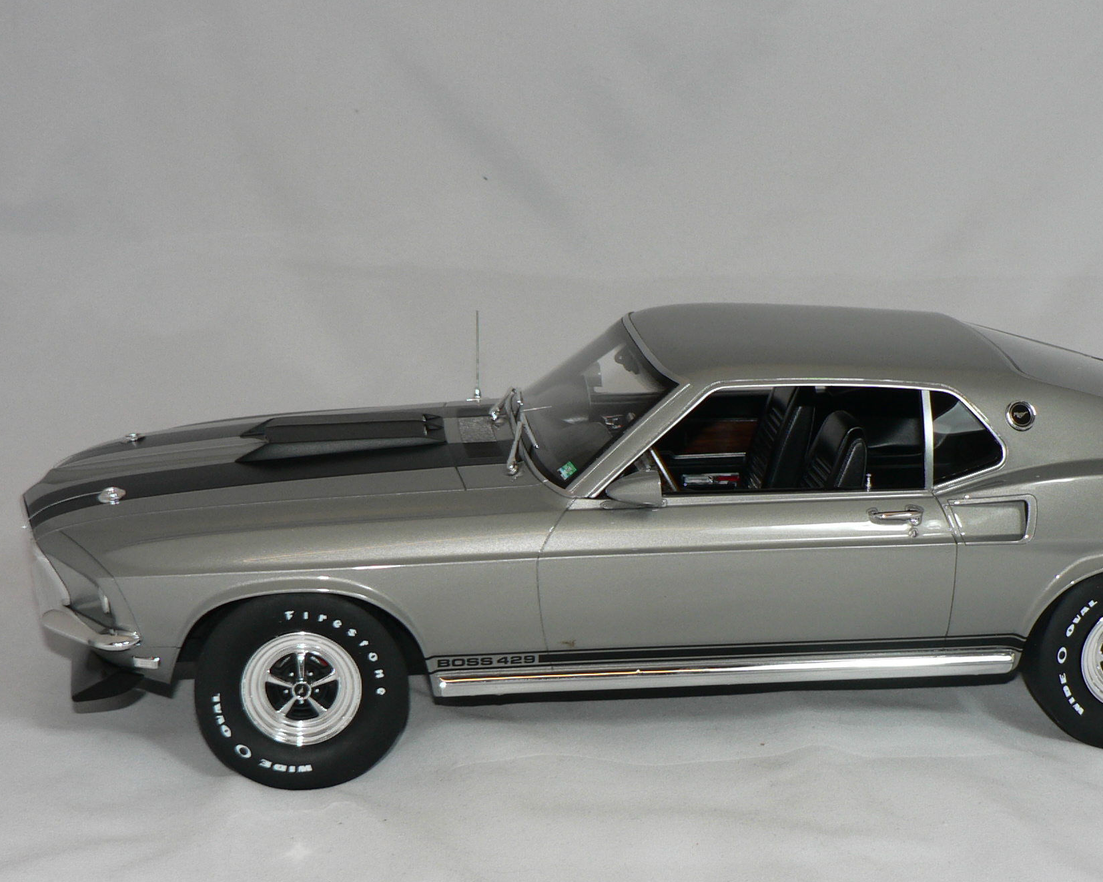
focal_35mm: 65
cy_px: 574
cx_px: 668
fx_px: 2122
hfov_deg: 29.1
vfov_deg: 23.4
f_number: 2.8
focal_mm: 7.1
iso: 80
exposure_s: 1/60
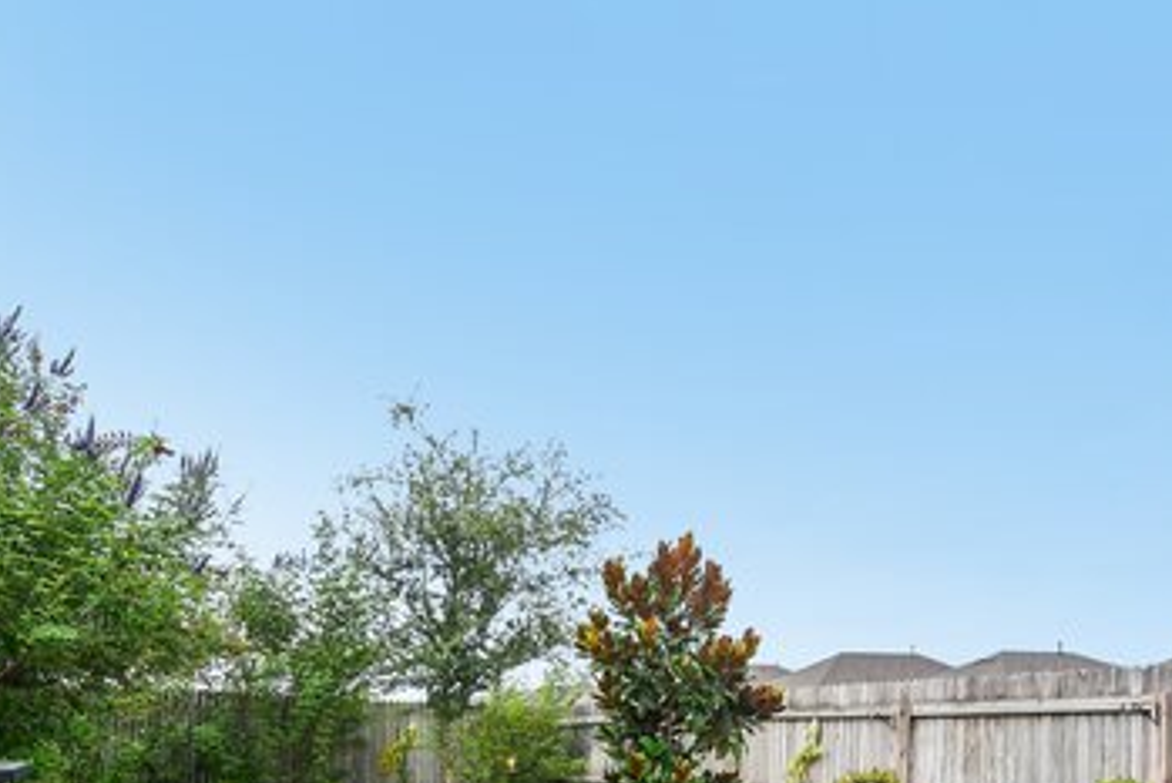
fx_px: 1075
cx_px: 517
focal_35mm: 33
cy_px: 691
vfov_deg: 37.6
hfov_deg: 57.1
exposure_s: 1/640
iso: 400
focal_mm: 18
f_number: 8
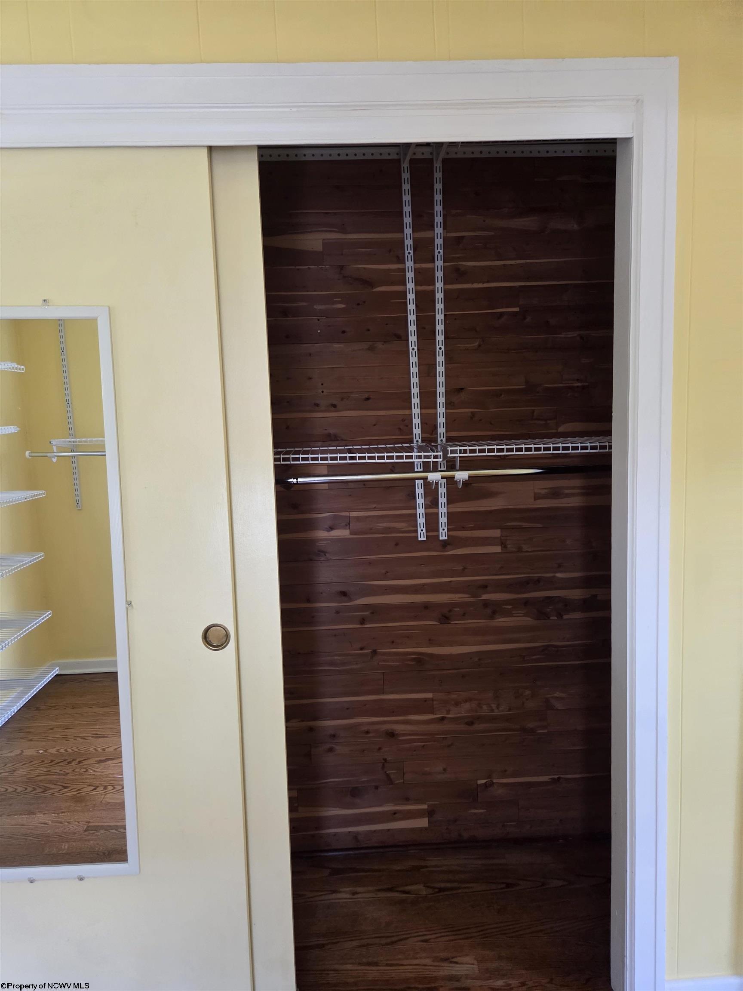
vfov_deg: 73.9
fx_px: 658
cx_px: 372
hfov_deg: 58.9
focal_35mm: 23
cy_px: 496
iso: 640
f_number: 1.8
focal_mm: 5.4
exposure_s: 1/120
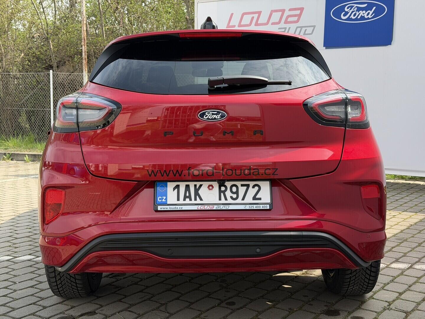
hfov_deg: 39.7
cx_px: 212
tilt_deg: -6.3
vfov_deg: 30.3
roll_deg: +0.0
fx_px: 589
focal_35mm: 48
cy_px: 160
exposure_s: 1/1353
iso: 64
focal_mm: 6.76
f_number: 1.78
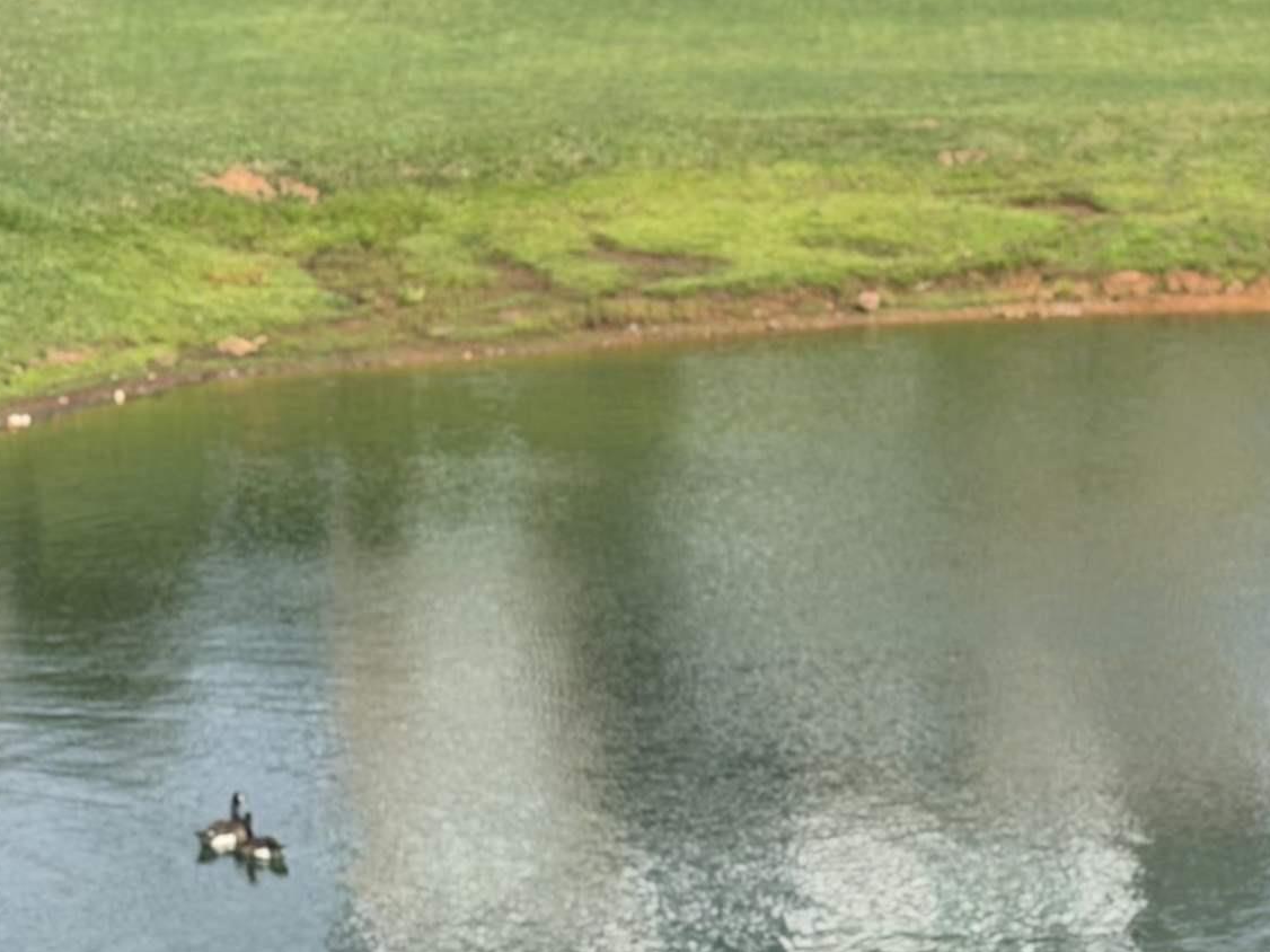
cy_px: 793
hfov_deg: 14.9
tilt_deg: -11.2
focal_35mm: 131
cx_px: 1183
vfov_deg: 11.3
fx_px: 4805
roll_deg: +1.9
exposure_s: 1/2865
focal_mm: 6.76
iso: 64
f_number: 1.78
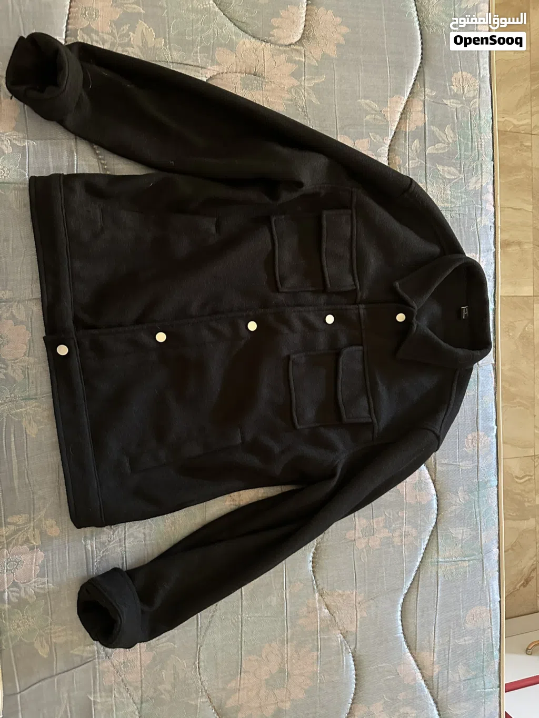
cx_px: 270
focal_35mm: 24
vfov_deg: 71.6
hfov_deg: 56.8
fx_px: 498
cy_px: 359
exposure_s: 1/30
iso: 1250
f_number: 1.78
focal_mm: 6.86
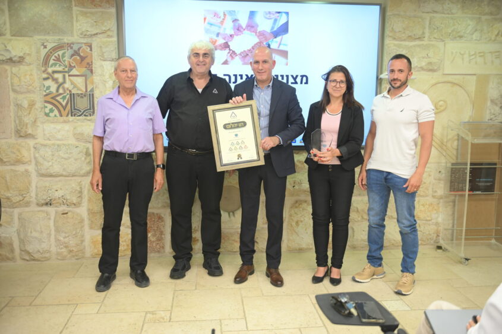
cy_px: 167
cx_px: 251
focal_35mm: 34
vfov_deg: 38.9
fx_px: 474
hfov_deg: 55.8
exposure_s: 1/250
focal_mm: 34
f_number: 2.8
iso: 1000
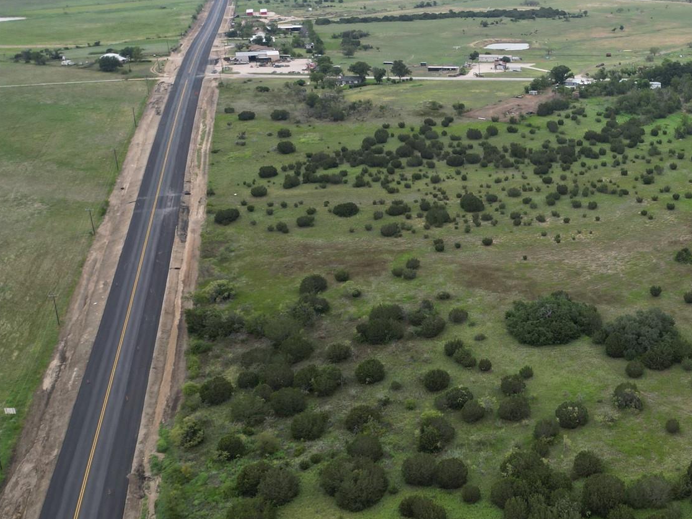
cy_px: 271
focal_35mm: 44
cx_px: 631
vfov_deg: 32.9
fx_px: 880
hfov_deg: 39.6
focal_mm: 6.72
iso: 200
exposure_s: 1/1000
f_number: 1.7
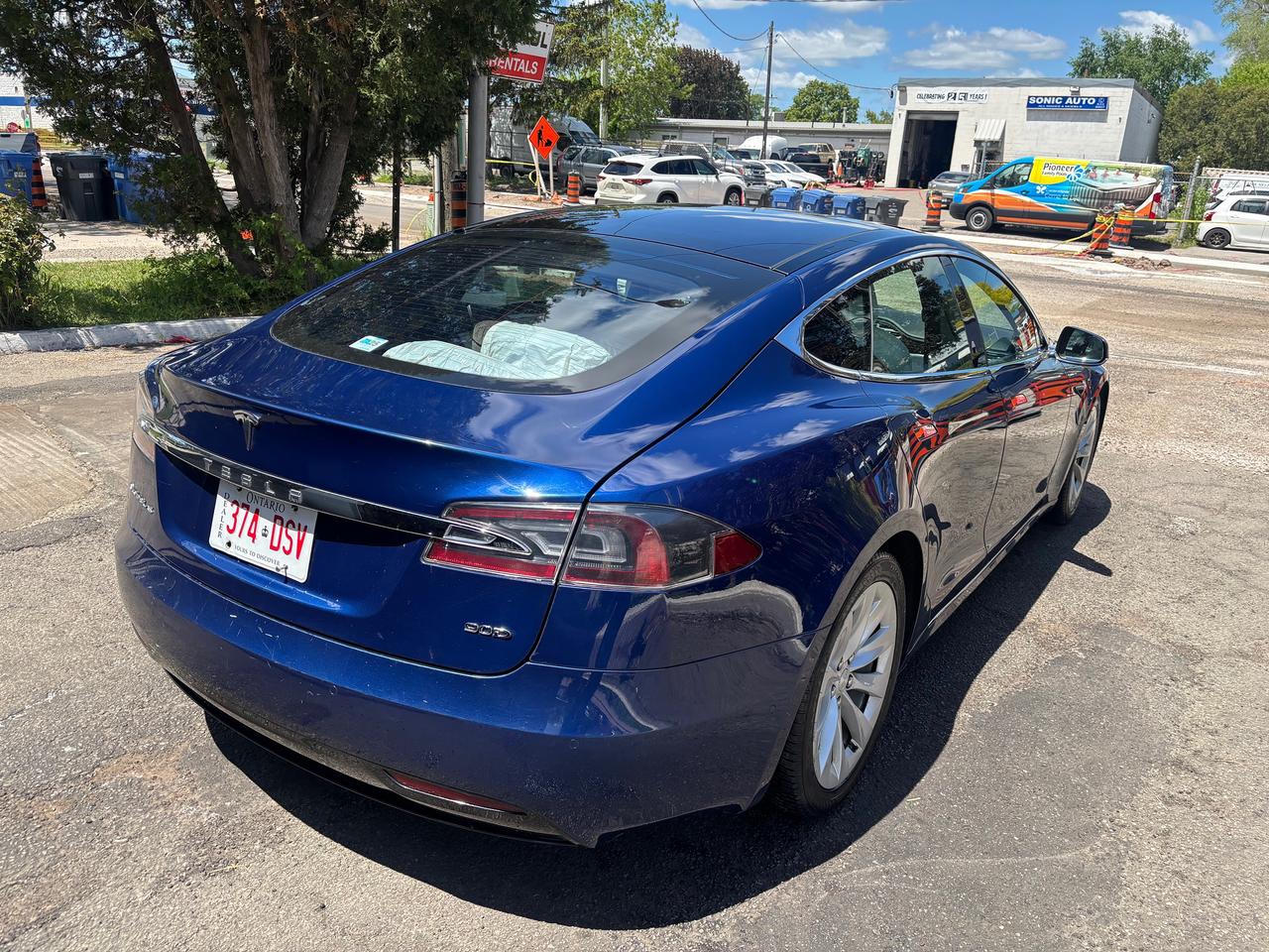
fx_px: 953
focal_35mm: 26
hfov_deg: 67.3
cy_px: 476
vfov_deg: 53.1
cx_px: 634
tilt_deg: -15.9
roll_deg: -4.0
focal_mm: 5.96
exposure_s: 1/1344
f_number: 1.6
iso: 50
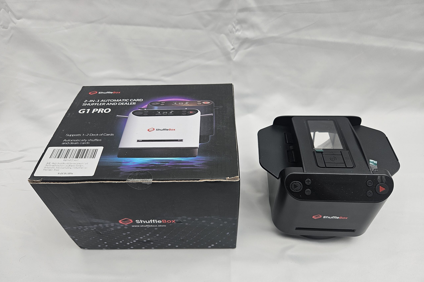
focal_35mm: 24
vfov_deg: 53.0
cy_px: 157
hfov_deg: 73.7
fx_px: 283
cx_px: 212
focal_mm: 5.4
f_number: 1.8
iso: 25
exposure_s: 1/112
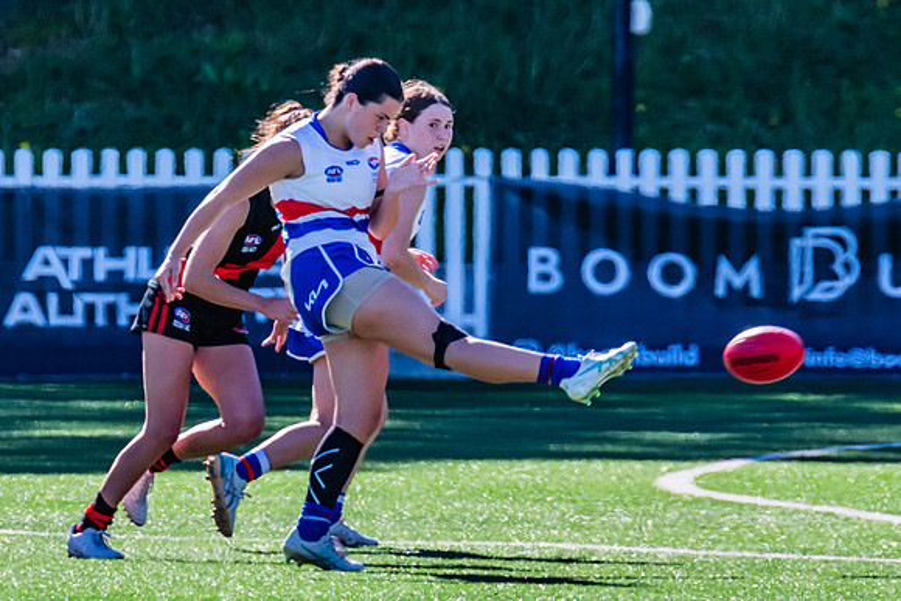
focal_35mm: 1184
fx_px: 29647
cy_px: 358
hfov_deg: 1.7
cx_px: 309
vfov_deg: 1.2
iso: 800
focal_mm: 600
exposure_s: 1/1250
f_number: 9
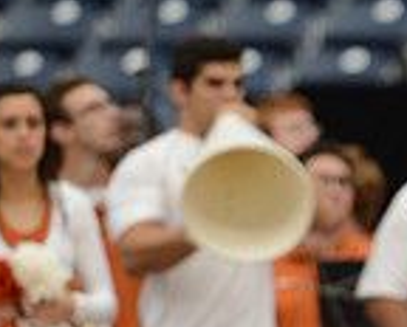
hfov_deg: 2.6
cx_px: 777
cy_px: 430
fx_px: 9107
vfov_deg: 2.1
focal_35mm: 754
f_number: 2.8
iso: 1000
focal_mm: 200
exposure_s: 1/1250
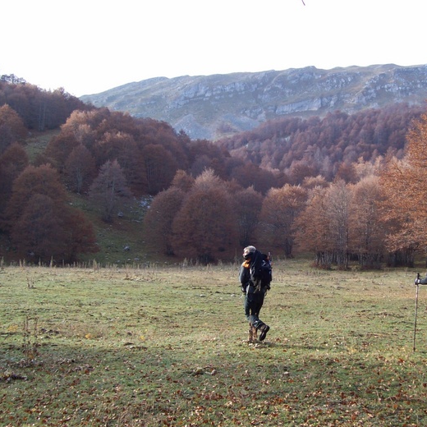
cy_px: 218
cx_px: 294
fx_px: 684
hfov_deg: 34.3
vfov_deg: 34.7
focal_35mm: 49
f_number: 2.7
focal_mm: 6
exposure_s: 1/285
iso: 80
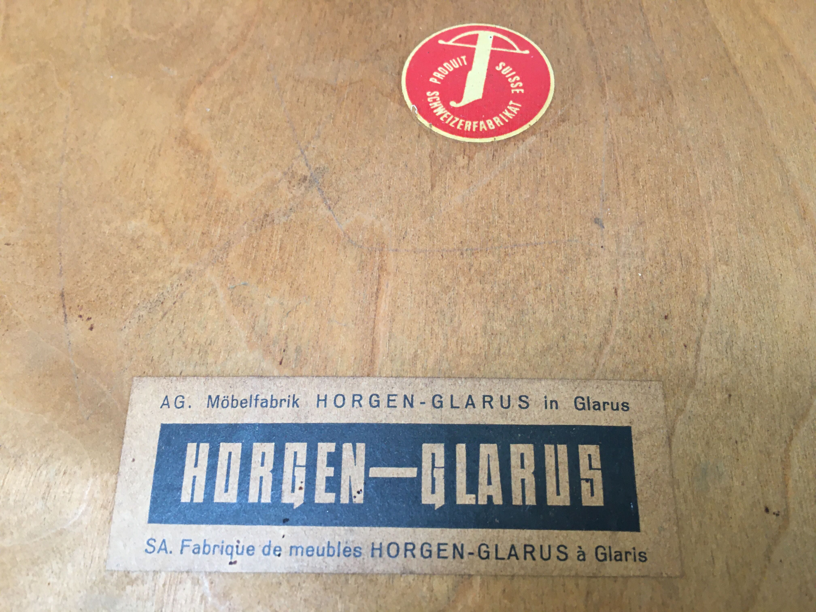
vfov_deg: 48.2
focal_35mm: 29
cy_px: 306
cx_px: 408
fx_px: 684
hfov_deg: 61.7
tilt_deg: -71.1
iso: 100
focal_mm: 4.15
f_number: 2.2
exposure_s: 1/33
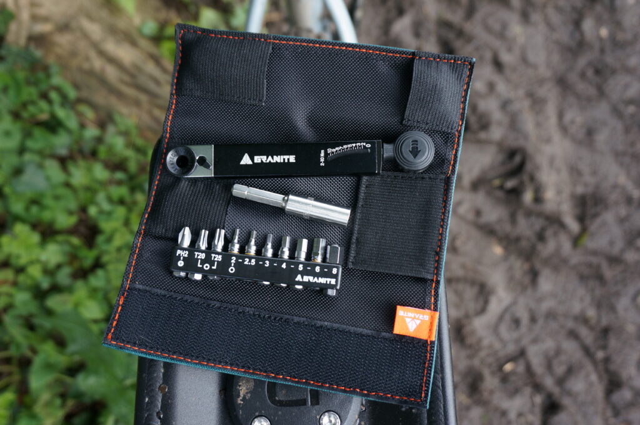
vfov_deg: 43.5
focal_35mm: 30
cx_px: 320
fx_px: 533
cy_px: 212
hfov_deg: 62.0
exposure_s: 1/160
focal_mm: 20
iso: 320
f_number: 4
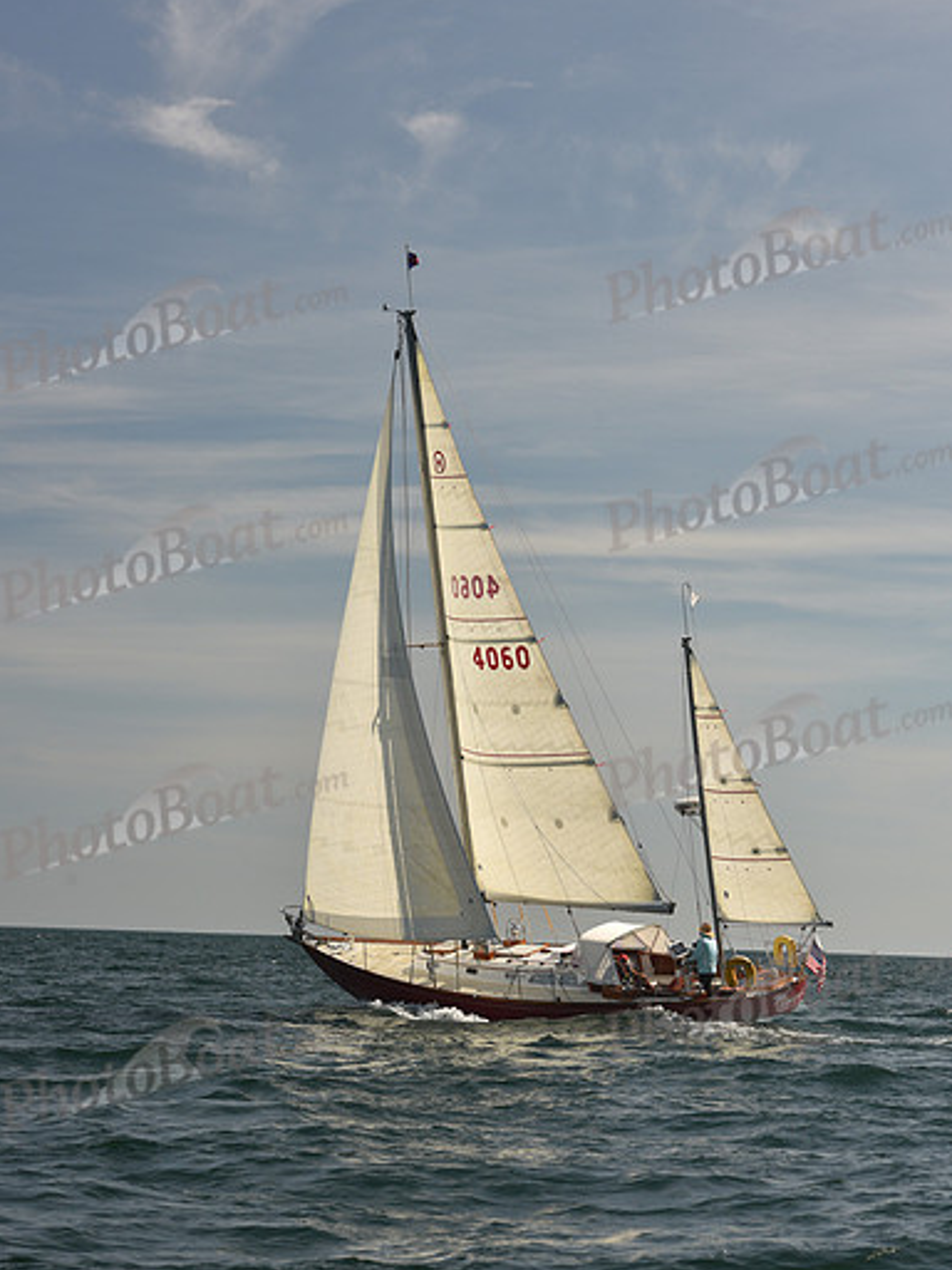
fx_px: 3594
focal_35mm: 98
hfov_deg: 15.1
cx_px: 477
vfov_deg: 20.0
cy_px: 652
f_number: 7.1
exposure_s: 1/640
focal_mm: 90
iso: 250
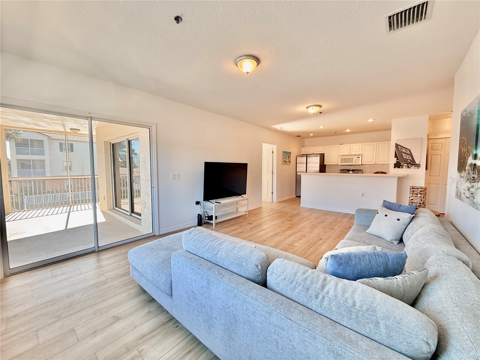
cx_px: 240
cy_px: 180
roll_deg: -1.2
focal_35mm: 14
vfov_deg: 85.7
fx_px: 194
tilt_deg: -3.7
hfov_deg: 102.1
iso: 125
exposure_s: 1/120
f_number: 2.2
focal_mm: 2.22
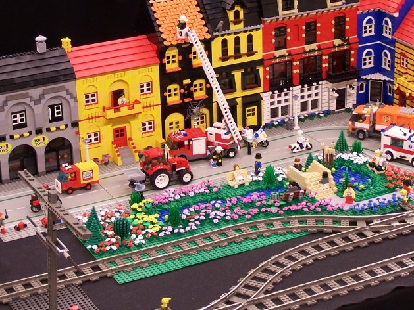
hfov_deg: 20.4
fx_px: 1148
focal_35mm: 96
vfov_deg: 15.4
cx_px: 262
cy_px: 100
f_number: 3.1
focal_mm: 9.8
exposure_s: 1/2
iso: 80
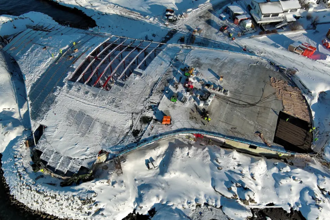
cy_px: 113
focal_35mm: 31
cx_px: 154
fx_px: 284
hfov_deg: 60.2
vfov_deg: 42.3
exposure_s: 1/344
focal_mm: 10.57
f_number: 2.8
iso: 100
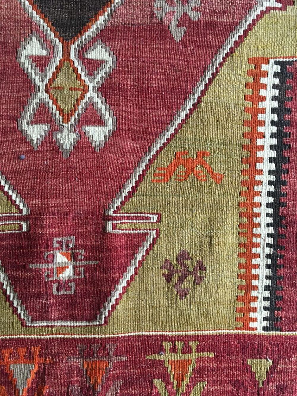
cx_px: 148
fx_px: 332
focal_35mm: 29
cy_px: 198
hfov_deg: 48.2
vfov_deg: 61.7
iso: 100
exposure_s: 1/33
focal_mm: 4.15
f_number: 2.2
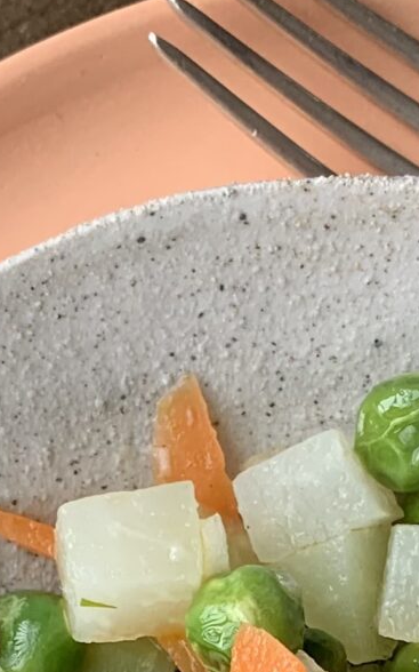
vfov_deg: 16.4
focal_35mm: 120
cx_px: 313
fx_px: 2195
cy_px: 899
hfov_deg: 10.9
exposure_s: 1/121
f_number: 1.8
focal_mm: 4.25
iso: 50
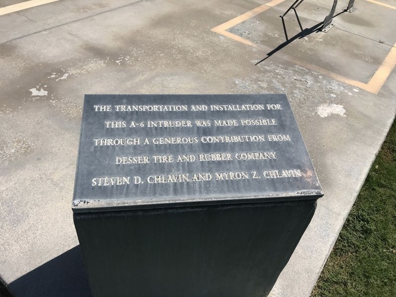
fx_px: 320
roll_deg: -6.2
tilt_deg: -41.9
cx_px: 198
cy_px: 148
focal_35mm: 28
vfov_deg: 49.7
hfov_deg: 63.4
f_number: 1.8
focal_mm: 3.99
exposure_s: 1/4367
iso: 20
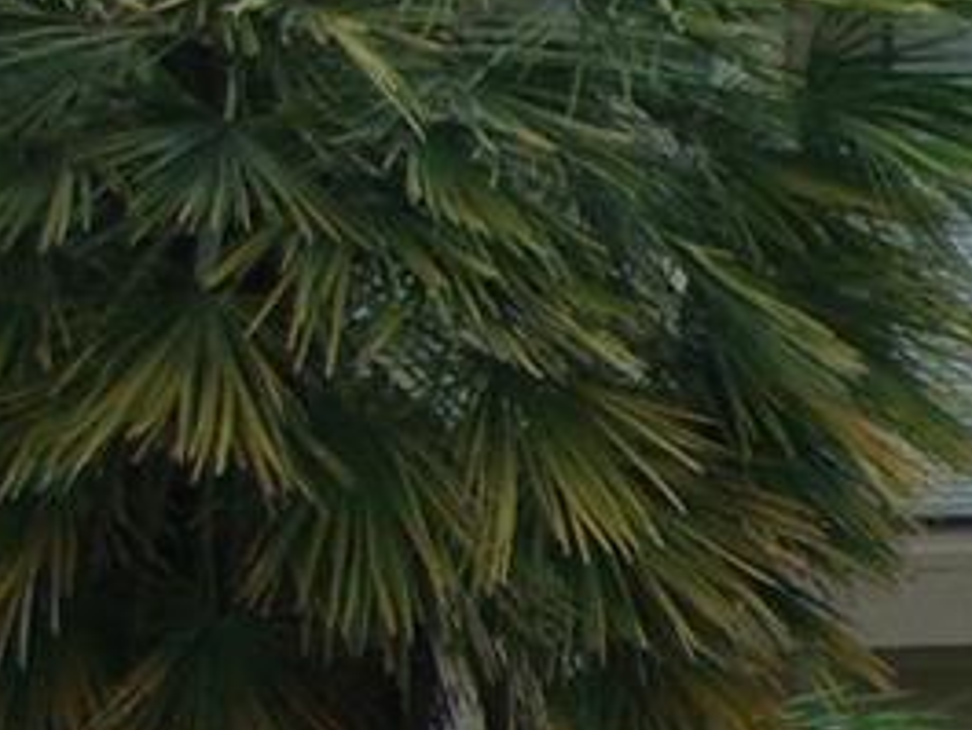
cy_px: 488
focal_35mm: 215
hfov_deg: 8.1
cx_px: 2740
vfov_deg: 6.9
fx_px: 6040
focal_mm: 7.9
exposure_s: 1/125
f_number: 2.8
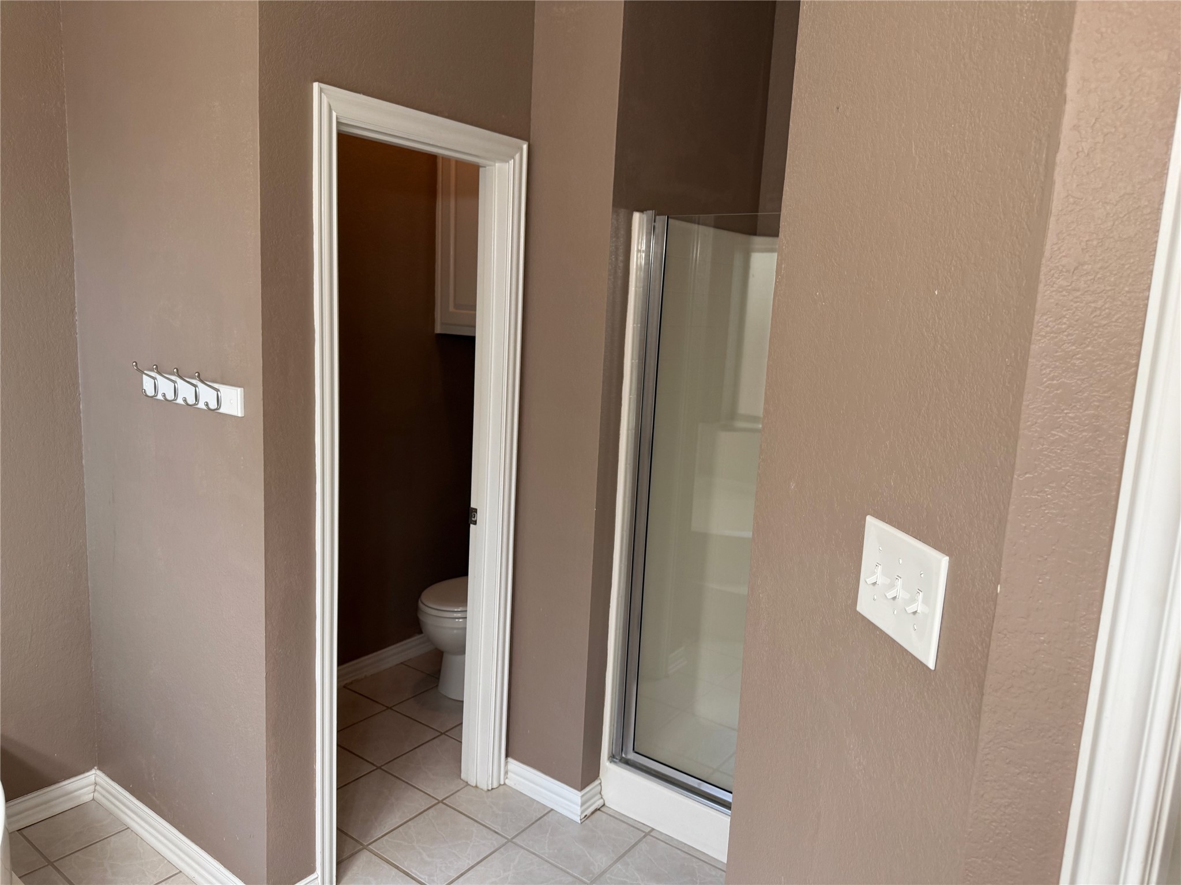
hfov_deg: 71.6
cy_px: 442
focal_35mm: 24
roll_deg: -4.8
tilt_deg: -7.7
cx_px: 590
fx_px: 819
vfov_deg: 56.8
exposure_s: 1/60
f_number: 1.78
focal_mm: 6.76
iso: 160
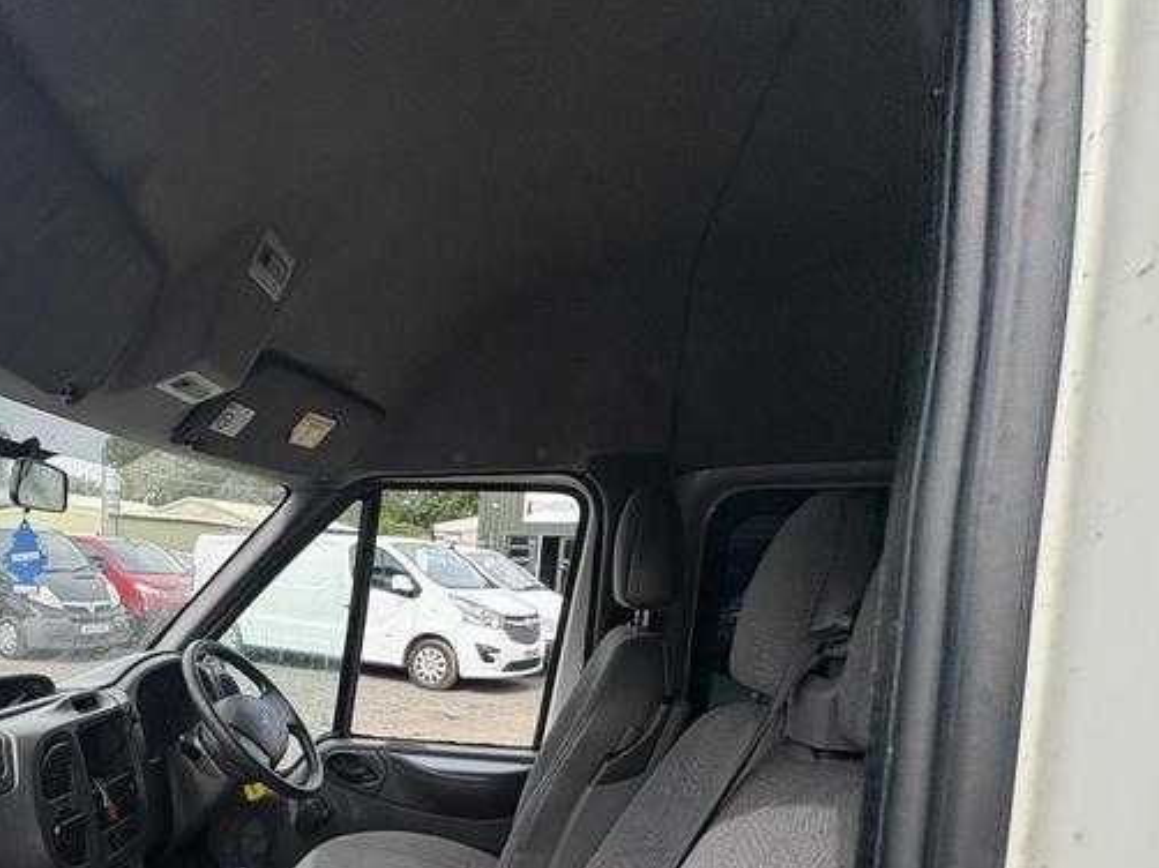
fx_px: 837
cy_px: 720
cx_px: 256
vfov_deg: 50.7
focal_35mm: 25
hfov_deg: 64.2
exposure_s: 1/858
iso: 64
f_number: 2.2
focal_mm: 2.22
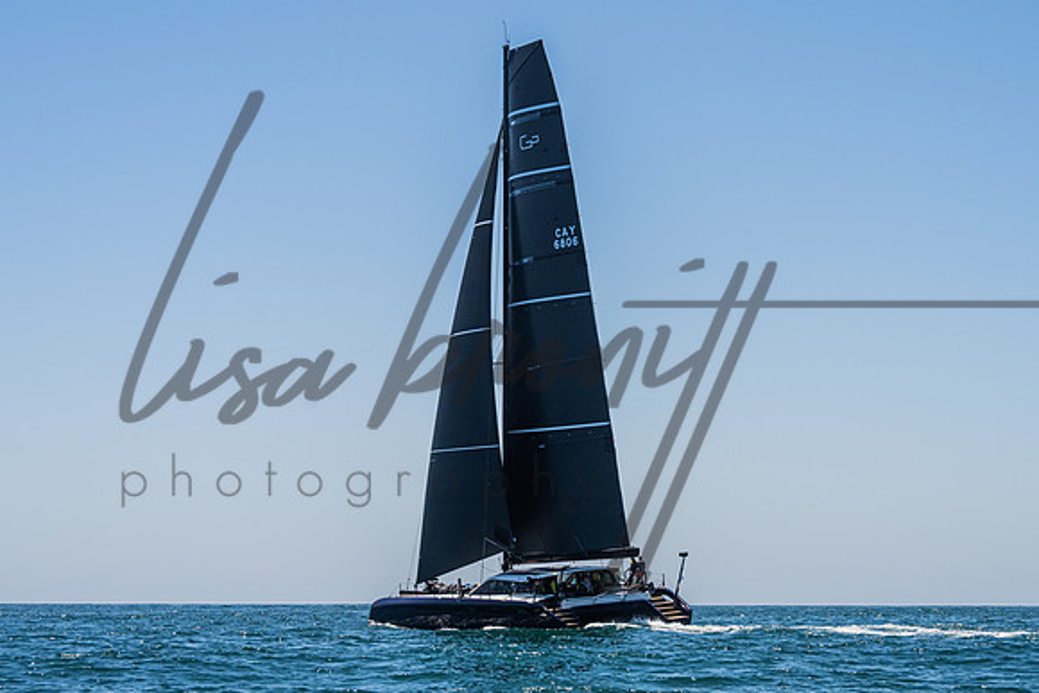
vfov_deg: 16.4
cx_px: 577
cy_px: 366
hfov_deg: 24.4
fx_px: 2403
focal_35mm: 83
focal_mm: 62
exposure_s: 1/1600
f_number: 8
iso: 500
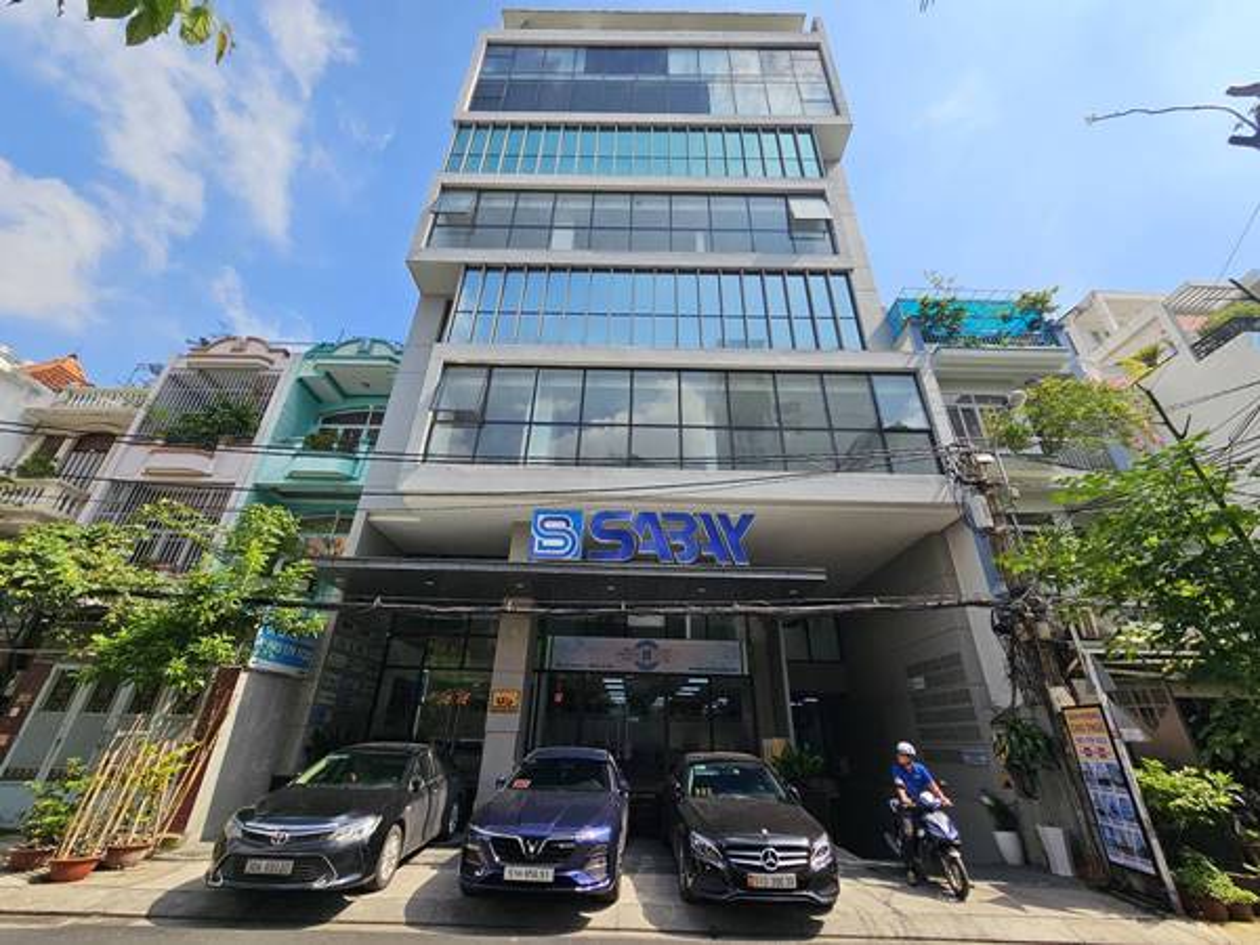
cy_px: 472
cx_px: 630
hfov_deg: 106.2
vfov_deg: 89.9
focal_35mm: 13
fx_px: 473
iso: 50
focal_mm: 2.2
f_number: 2.2
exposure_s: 1/1480
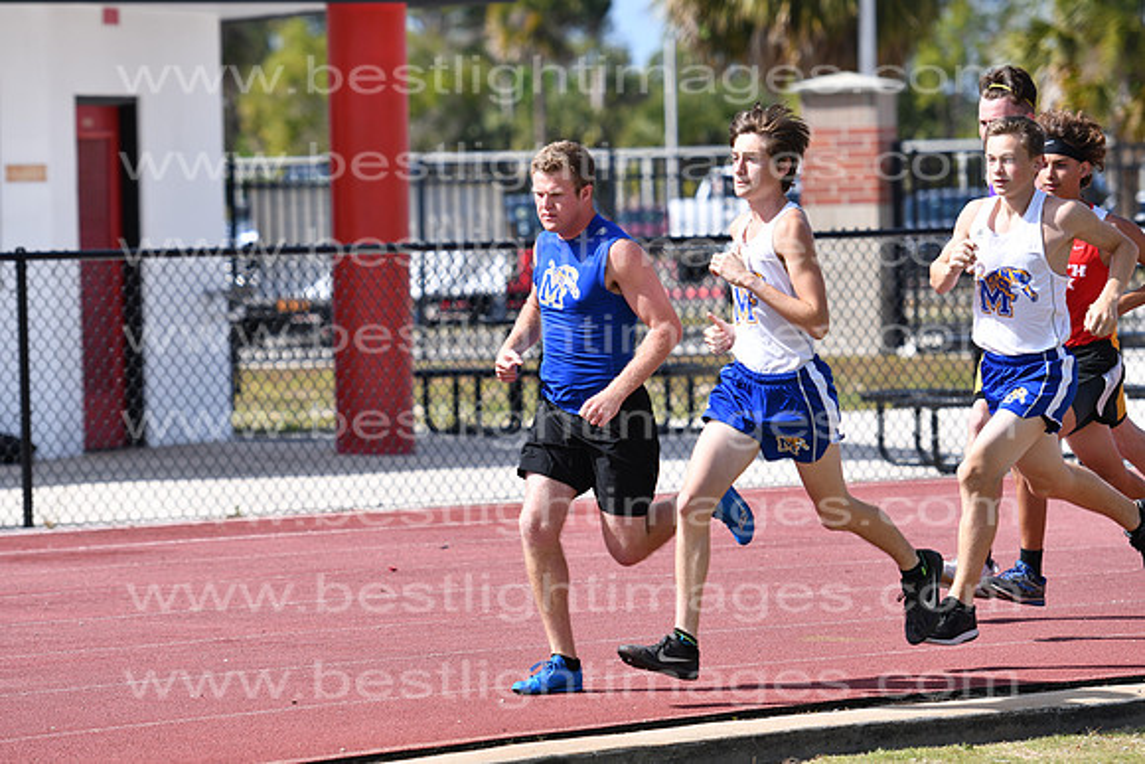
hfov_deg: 9.5
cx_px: 572
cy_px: 382
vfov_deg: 6.3
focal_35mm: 218
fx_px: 6919
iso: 100
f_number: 4
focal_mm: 145
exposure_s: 1/1250
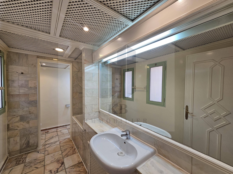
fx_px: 88
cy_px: 87
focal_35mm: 13
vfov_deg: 89.9
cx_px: 116
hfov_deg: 106.2
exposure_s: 1/100
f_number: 2.2
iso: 64
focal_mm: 2.2
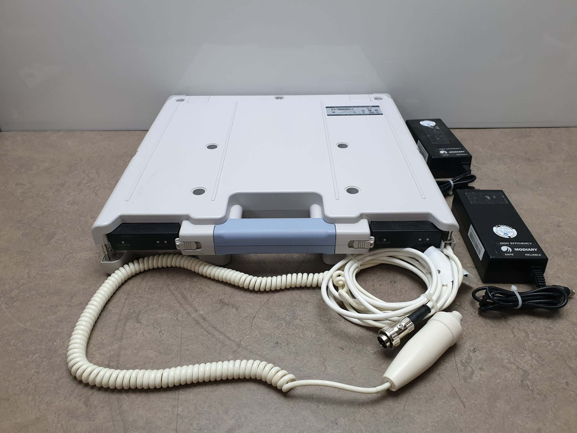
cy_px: 216
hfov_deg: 67.3
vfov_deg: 53.1
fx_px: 433
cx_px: 288
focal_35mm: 26
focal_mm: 4.3
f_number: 2.4
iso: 80
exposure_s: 1/100
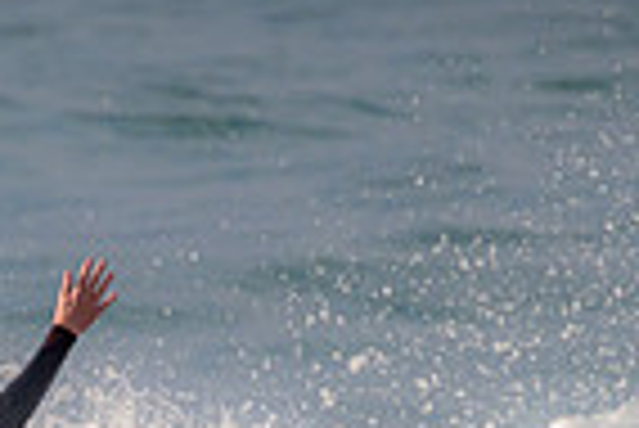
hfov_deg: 0.7
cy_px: 601
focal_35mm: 2947
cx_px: -72
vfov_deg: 0.5
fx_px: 52362
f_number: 11
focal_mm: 720
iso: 640
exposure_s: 1/1600
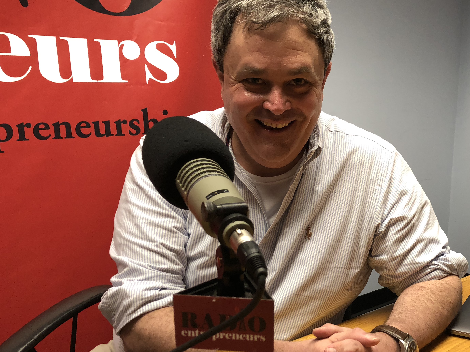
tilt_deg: -11.7
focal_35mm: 41
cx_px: 341
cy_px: 206
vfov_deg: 35.0
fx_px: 557
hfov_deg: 44.5
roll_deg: -0.5
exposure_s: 1/60
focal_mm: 4
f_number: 1.8
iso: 160
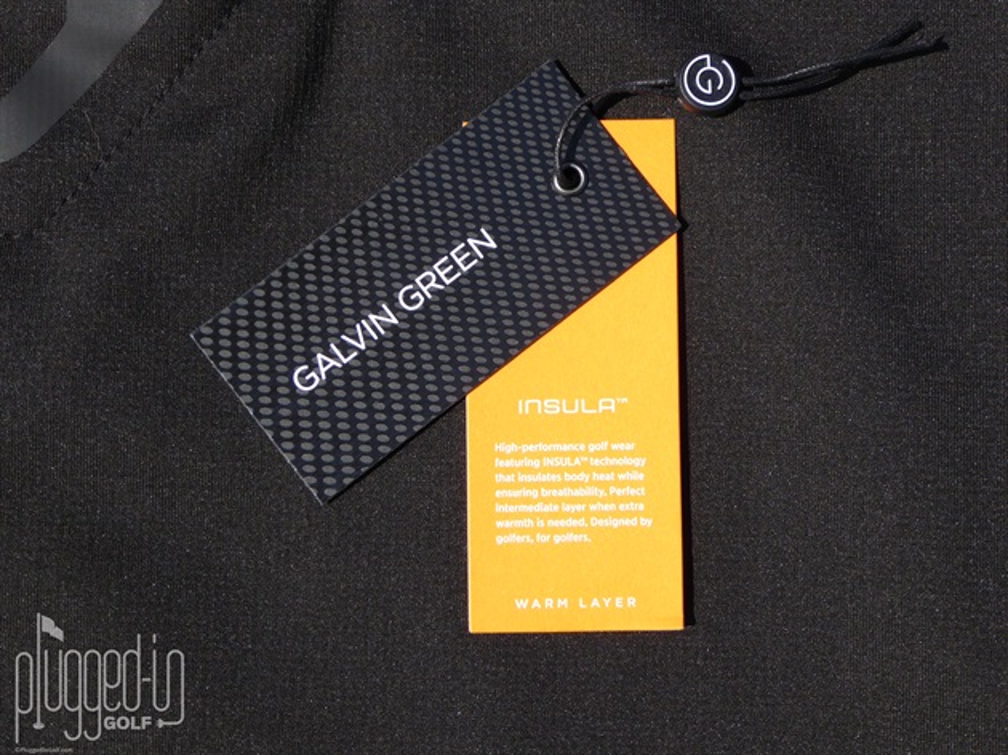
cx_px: 504
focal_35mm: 70
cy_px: 378
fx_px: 2038
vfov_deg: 21.0
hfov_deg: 27.8
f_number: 4.5
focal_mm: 12.5
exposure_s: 1/500
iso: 100
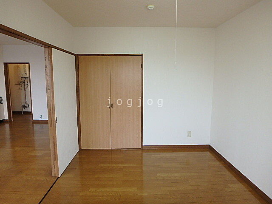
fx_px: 165
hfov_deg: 79.0
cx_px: 136
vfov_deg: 63.4
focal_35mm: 21
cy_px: 102
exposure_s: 1/40
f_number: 3.5
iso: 200
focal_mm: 3.7
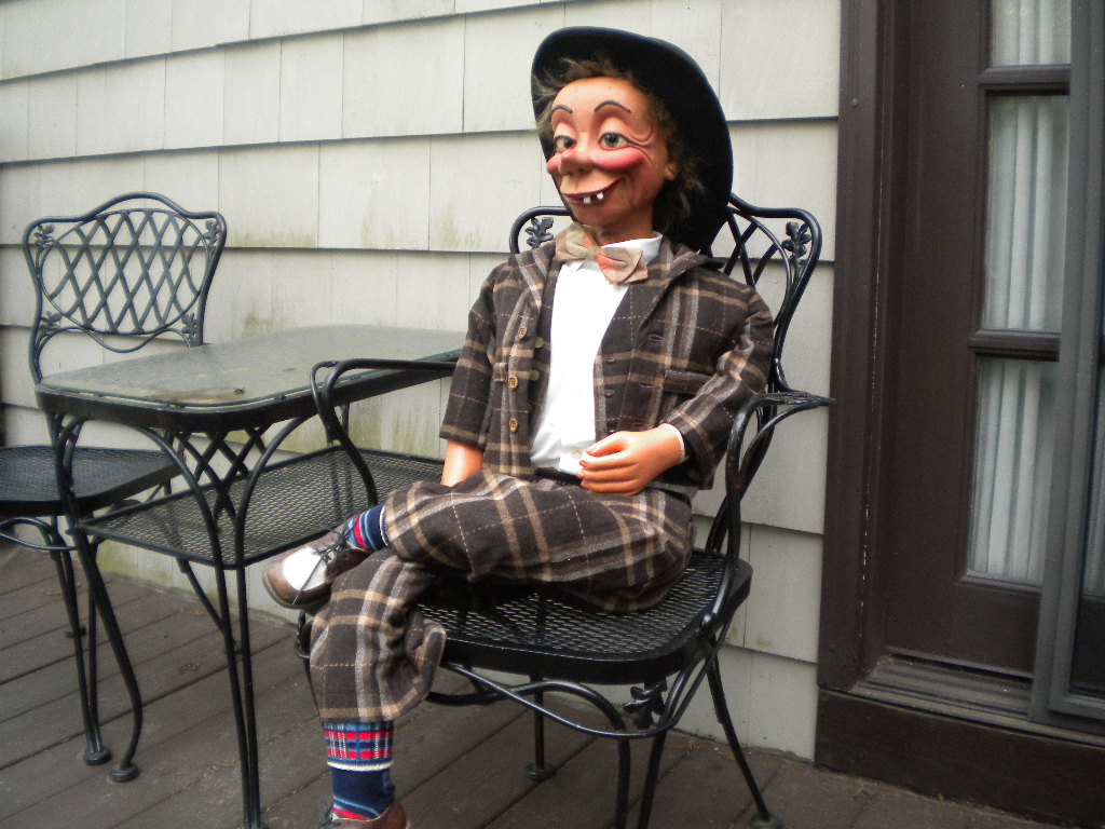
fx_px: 1117
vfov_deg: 40.7
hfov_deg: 52.6
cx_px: 552
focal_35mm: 35
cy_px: 414
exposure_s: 1/52.8
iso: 316
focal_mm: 6.3
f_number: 3.1
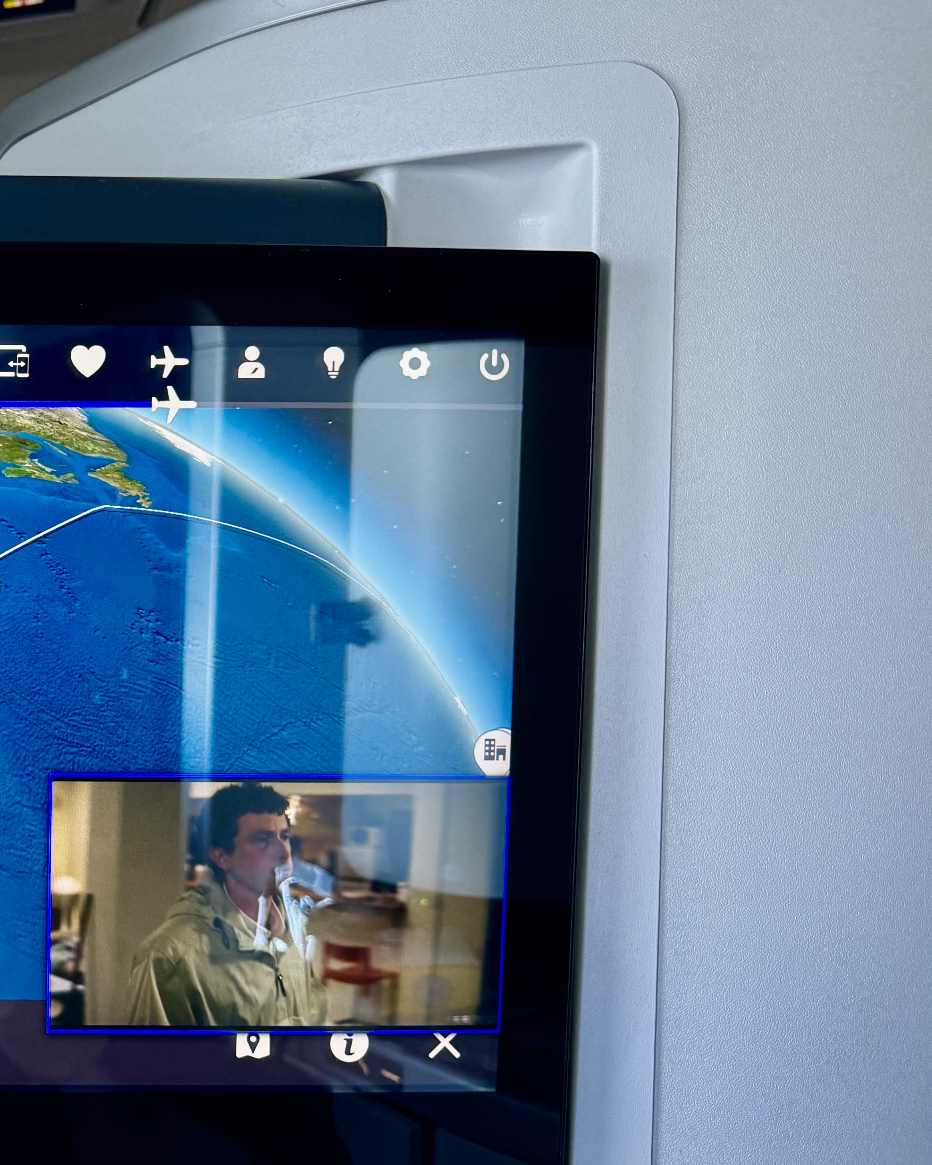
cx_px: -208
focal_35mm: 46
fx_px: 1586
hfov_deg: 28.2
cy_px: 687
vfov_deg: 40.2
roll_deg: +0.1
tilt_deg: -0.4
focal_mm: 6.76
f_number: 1.78
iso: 200
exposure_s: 1/88
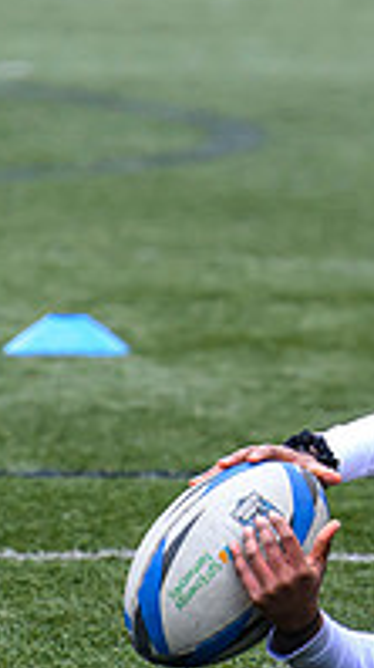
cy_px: 702
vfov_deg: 2.0
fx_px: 19567
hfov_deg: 1.1
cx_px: 624
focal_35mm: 1107
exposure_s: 1/1250
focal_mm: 220
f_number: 4
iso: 1000
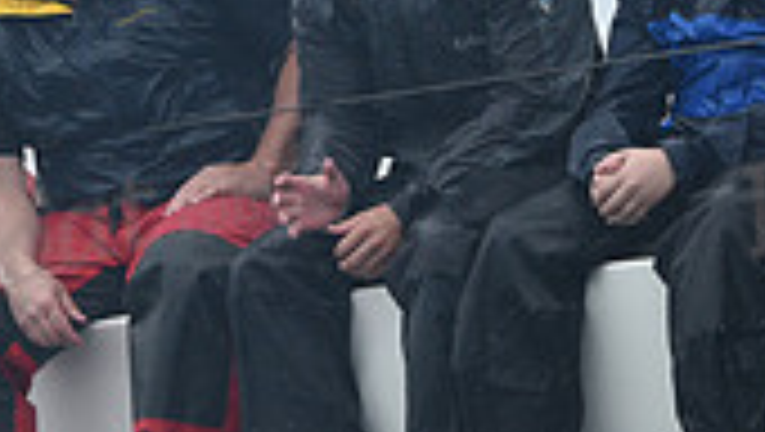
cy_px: 434
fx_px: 13766
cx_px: 513
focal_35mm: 678
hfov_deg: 3.2
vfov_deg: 1.8
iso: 320
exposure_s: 1/1000
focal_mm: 190
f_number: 6.3
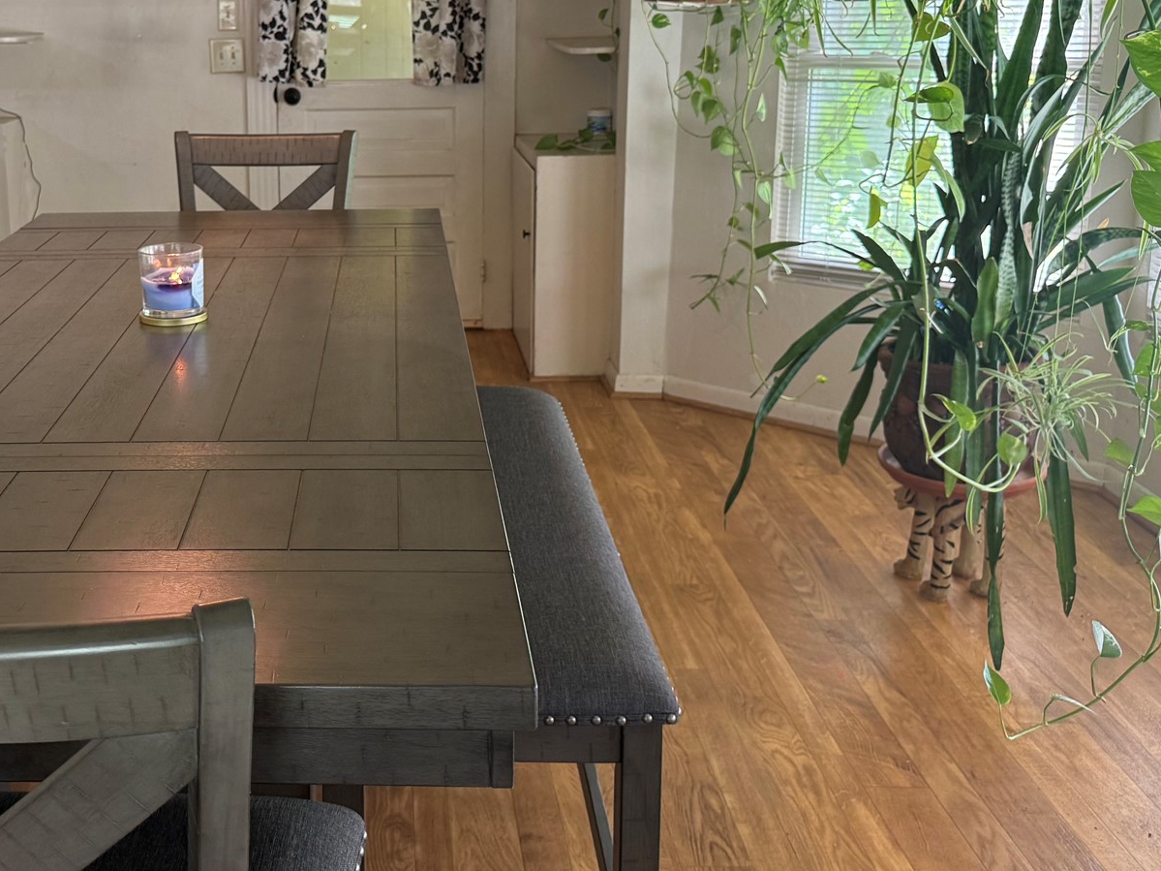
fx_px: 1375
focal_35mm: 41
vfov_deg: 34.7
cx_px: 321
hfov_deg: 44.6
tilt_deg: -10.5
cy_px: 261
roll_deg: +2.4
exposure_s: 1/94
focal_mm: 6.76
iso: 200
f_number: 1.78
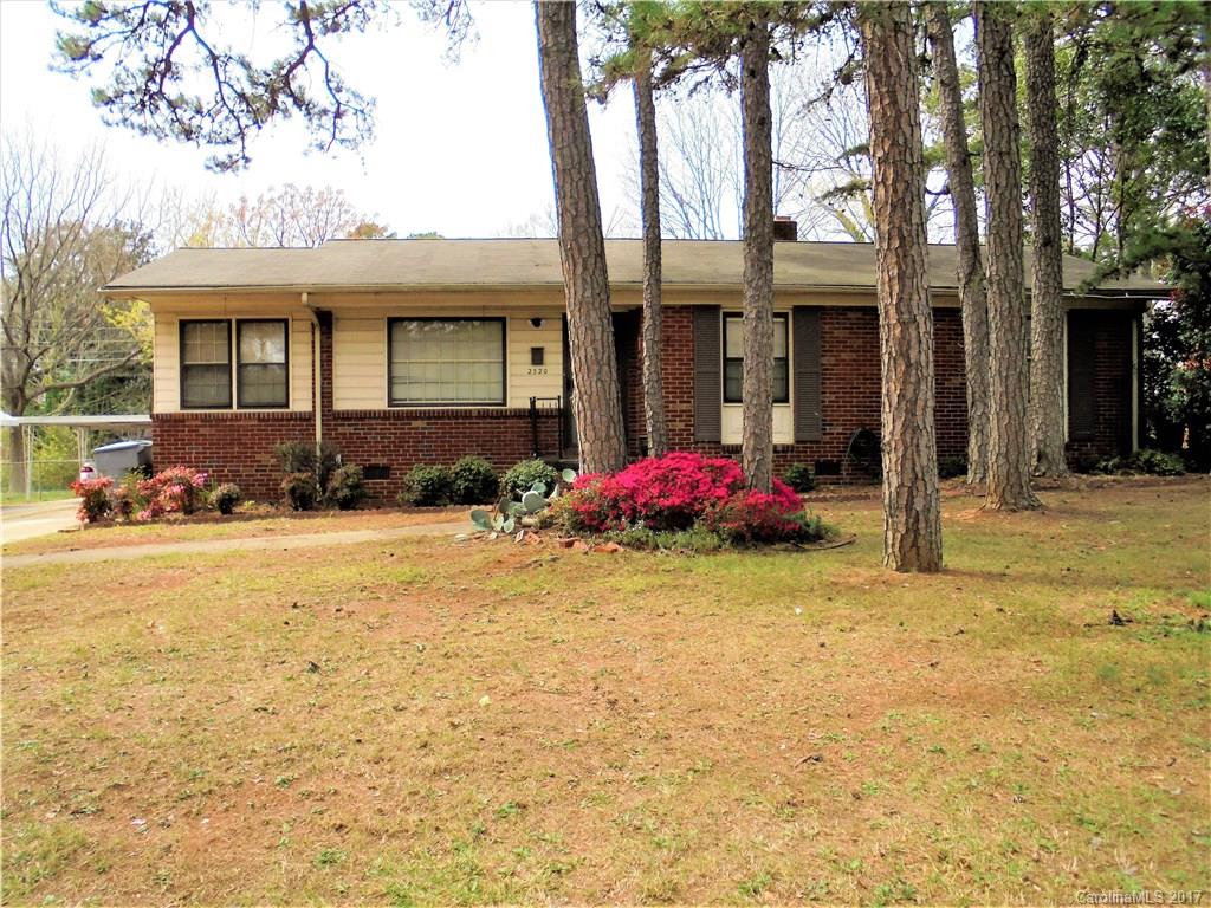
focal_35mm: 29
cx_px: 606
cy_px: 454
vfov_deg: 48.2
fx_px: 1015
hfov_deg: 61.7
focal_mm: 5.3
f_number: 3.7
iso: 100
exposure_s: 1/500
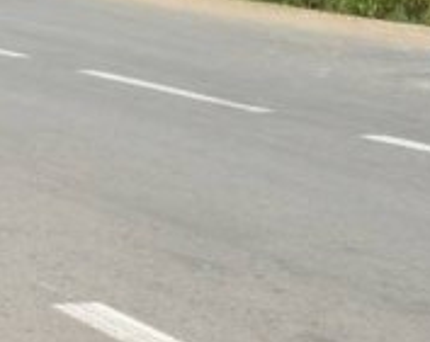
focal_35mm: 140
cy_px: -190
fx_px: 1779
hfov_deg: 13.4
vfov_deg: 10.6
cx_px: -80
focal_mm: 22
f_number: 8
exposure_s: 1/320
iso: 100
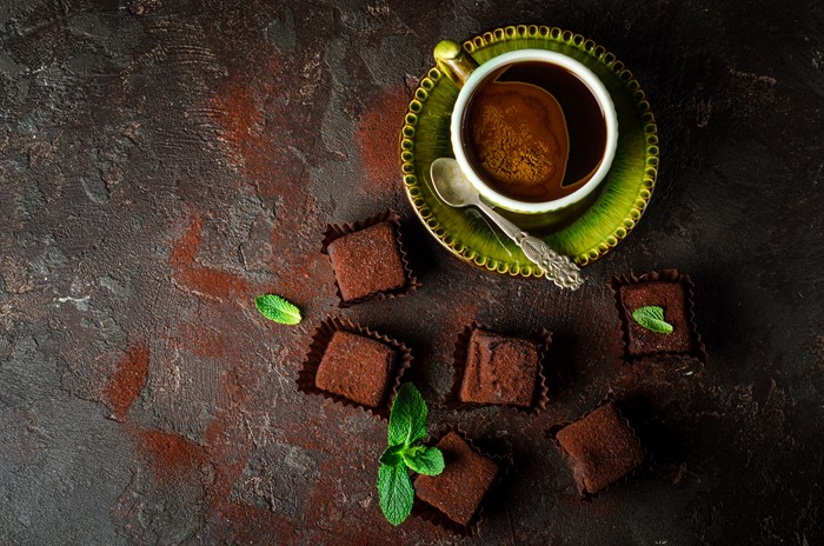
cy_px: 273
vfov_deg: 18.1
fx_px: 1714
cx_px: 412
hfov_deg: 27.0
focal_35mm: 75
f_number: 4.5
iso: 100
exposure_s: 1/160
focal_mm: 50
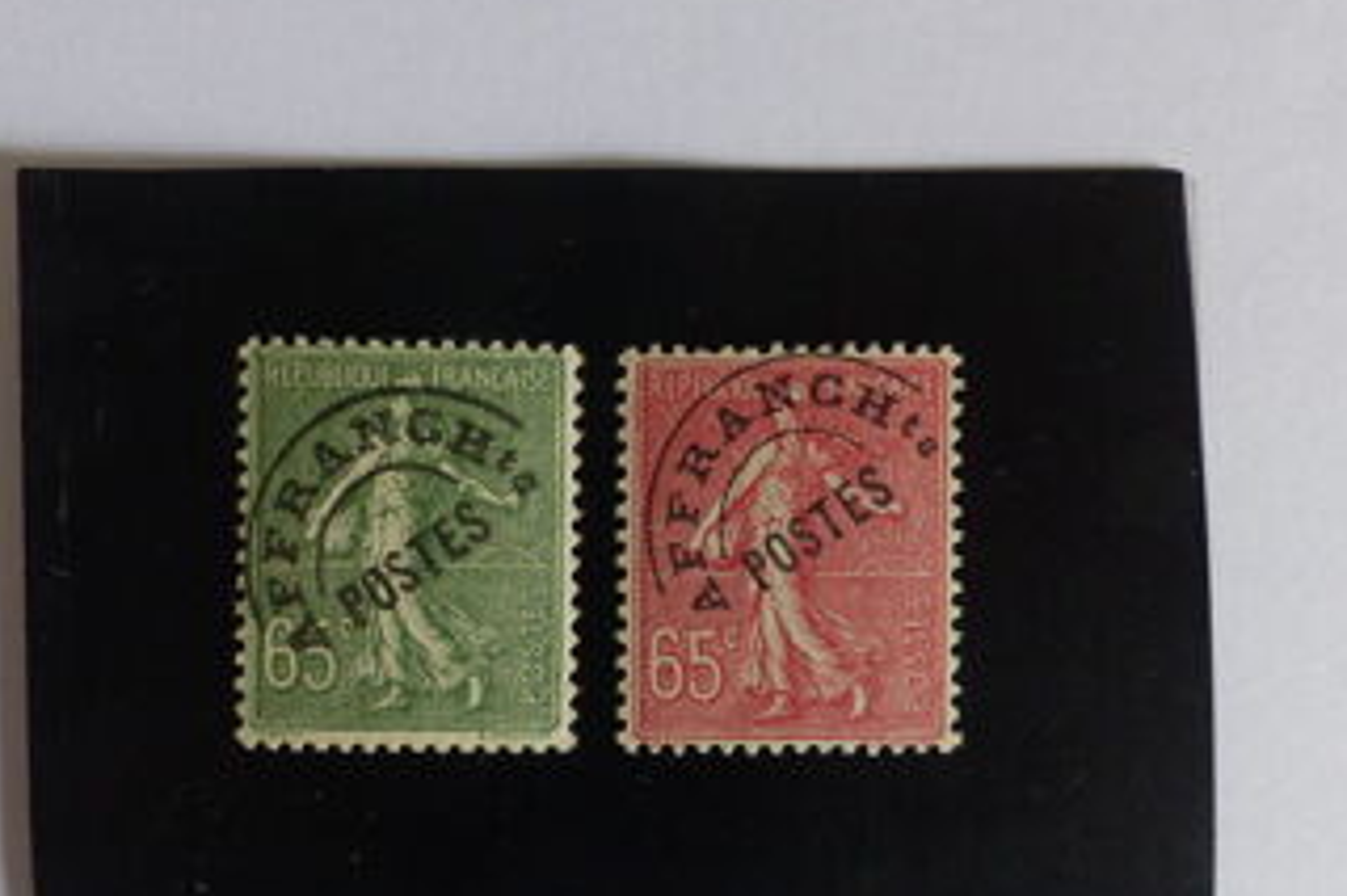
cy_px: 559
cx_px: 585
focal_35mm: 39
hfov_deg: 49.4
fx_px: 1458
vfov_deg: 34.0
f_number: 2.8
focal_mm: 4.5
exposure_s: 1/60
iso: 250
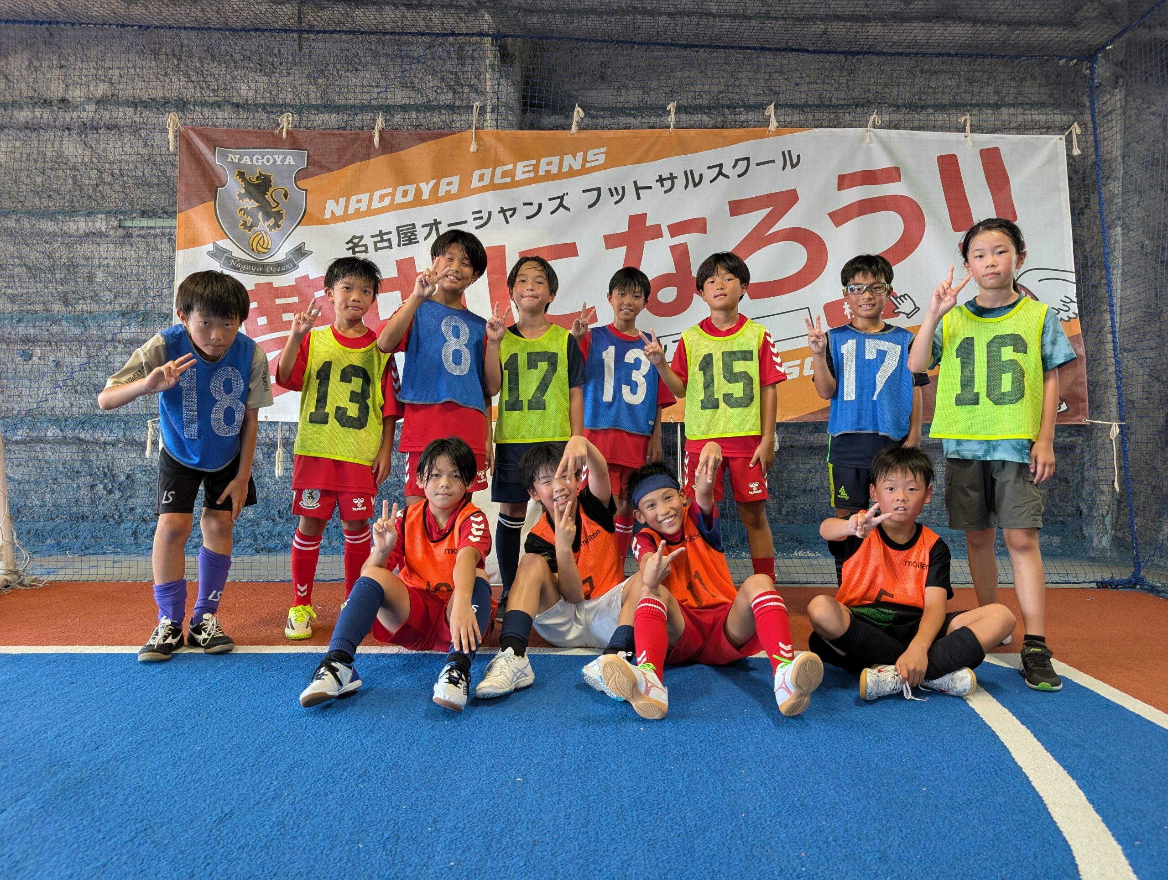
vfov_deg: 56.9
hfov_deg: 71.5
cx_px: 584
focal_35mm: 24
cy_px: 440
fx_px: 811
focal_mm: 6.9
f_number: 1.68
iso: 141
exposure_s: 1/23.8
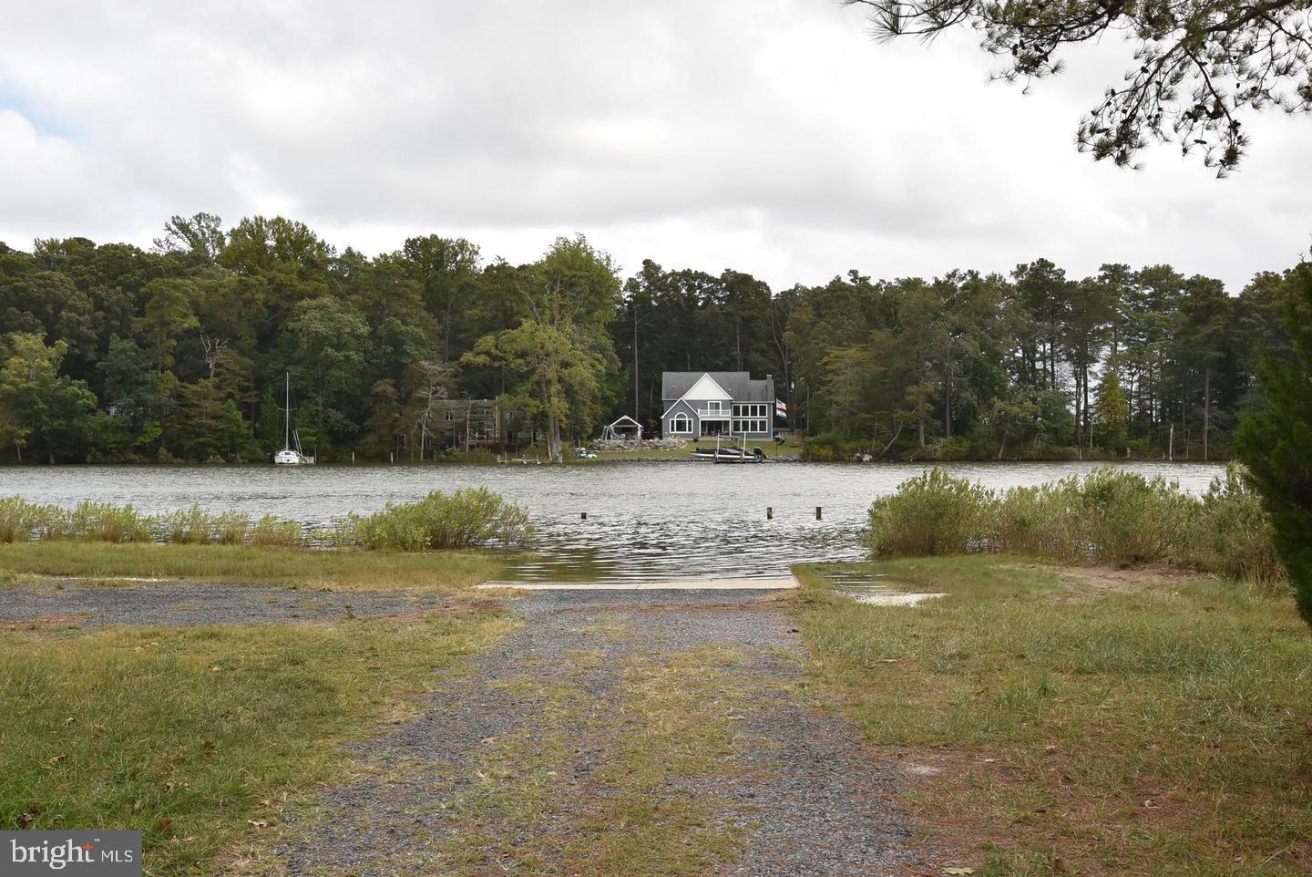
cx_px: 656
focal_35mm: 42
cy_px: 438
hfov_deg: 46.4
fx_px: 1532
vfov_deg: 31.9
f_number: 10
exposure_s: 1/400
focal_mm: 28
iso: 500
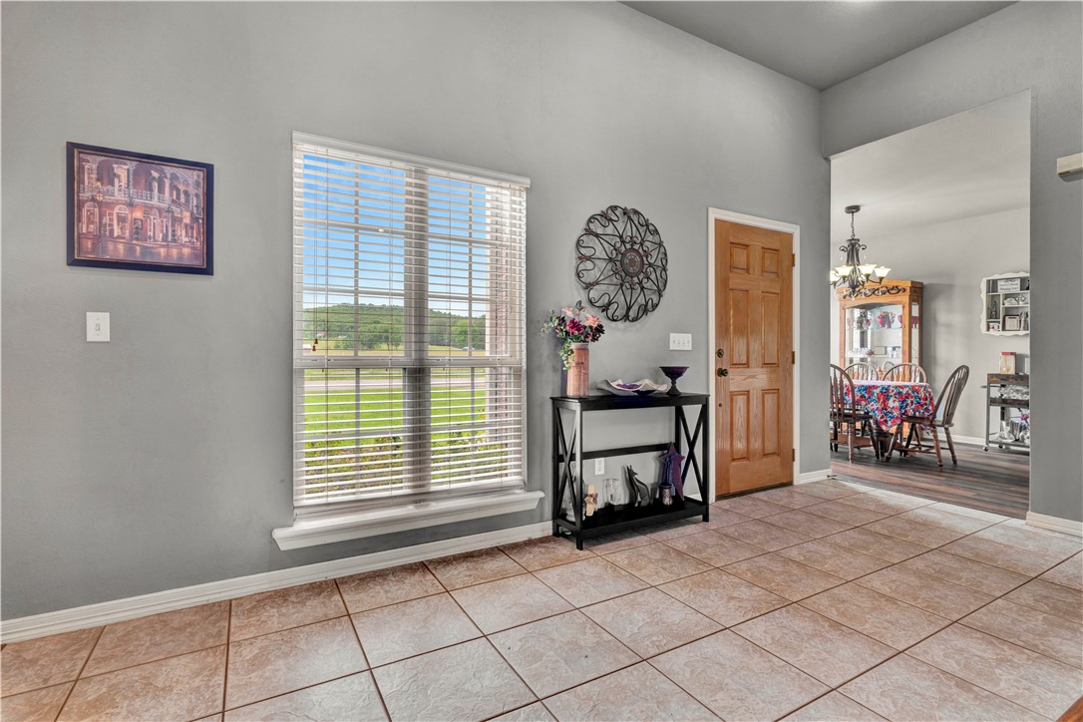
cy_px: 361
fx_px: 481
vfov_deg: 73.7
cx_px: 542
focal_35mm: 16
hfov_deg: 96.7
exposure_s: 1/15
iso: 80
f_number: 7.1
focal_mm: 16
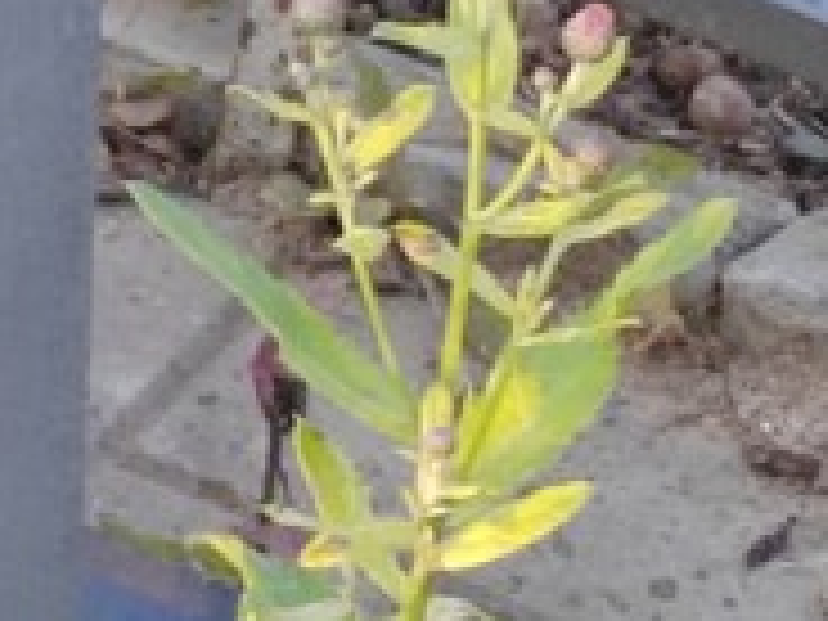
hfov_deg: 5.3
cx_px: -414
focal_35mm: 374
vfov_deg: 4.0
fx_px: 8946
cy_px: -176
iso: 100
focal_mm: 5.52
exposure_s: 1/120
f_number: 1.9
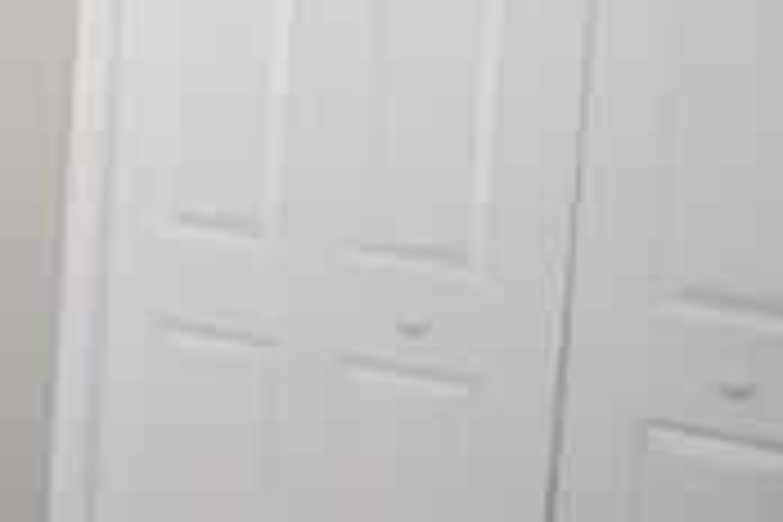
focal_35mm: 62
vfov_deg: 21.3
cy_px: 22
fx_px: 1348
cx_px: -576
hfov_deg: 22.1
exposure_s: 1/60
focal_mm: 10
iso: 3200
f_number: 3.5
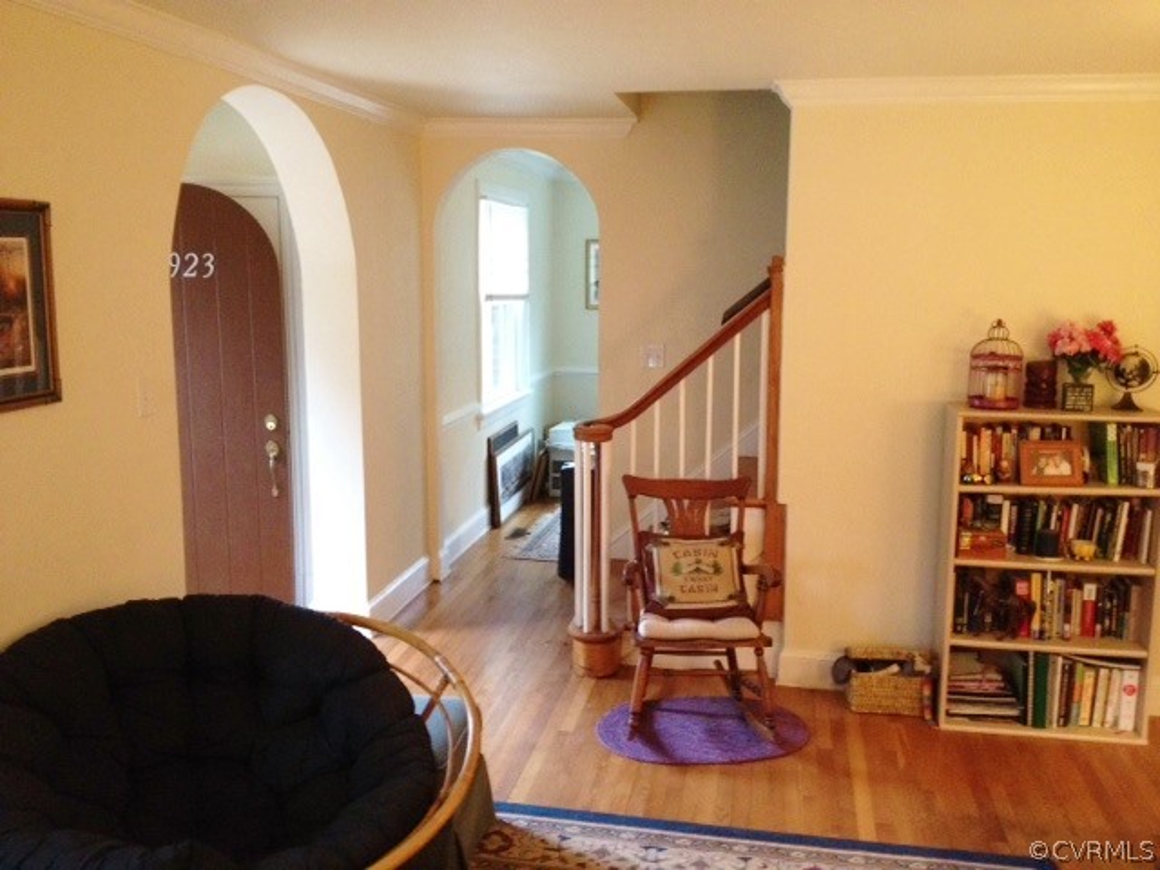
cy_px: 435
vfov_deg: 40.7
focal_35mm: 35
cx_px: 580
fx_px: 1173
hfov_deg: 52.6
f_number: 2.4
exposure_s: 1/15
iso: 400
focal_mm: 4.28
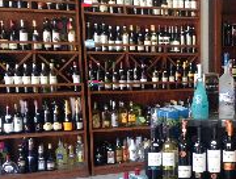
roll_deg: -0.5
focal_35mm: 64
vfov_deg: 22.9
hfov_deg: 28.8
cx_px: 219
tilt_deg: -10.5
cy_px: 124
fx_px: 437
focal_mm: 4.12
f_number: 2.4
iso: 50
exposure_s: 1/20
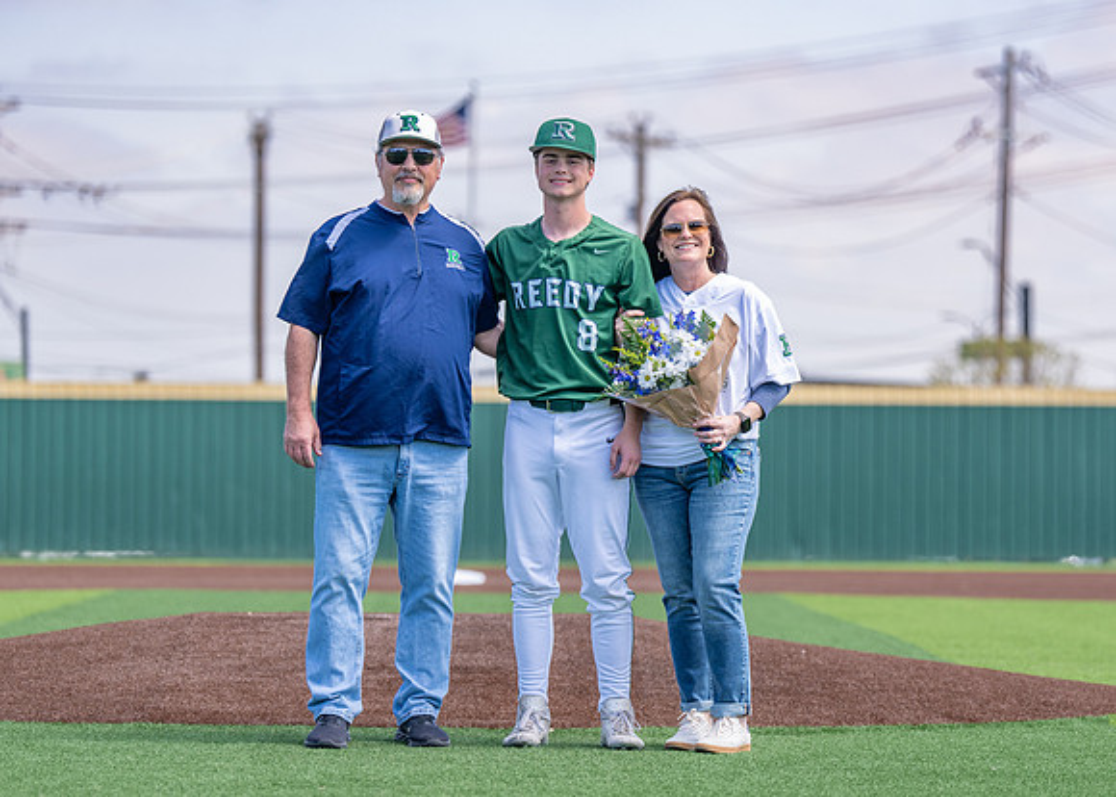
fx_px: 4876
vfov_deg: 9.3
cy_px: 420
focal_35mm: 154
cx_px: 576
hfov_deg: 13.1
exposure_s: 1/1000
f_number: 2.8
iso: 100
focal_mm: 125
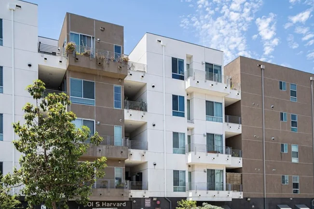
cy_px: 129
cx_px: 168
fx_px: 270
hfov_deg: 60.2
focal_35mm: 31
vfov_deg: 42.0
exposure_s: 1/1250
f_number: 6.3
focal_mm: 24
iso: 320
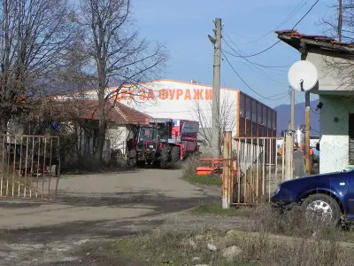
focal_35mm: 117
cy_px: 133
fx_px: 1196
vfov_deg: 12.7
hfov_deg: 16.8
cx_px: 177
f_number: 8
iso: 160
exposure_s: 1/454
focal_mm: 20.8
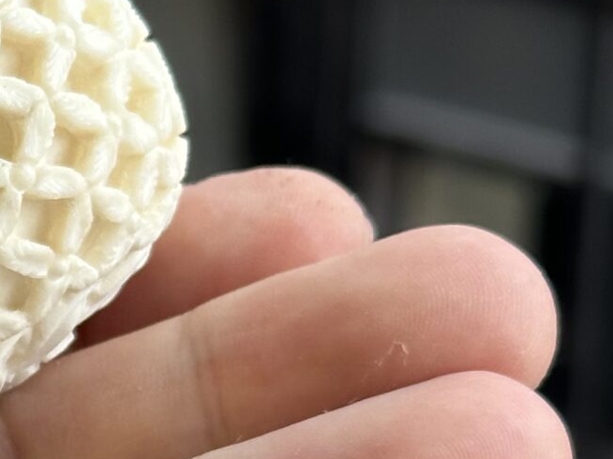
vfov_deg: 7.8
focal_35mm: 188
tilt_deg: -22.0
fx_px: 3328
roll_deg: +3.5
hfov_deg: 9.9
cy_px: 497
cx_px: -554
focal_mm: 6.86
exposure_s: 1/334
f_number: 1.78
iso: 64
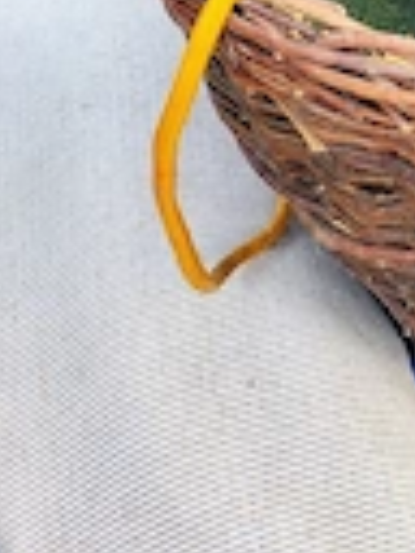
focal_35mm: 78
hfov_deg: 16.9
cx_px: 640
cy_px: -220
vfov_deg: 21.8
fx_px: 1247
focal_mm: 5.89
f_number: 1.4
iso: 220
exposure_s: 1/120
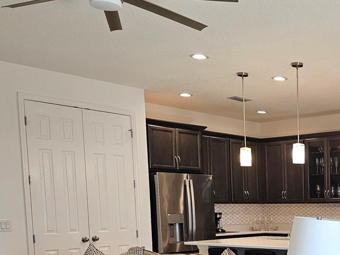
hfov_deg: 32.3
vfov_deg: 26.2
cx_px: 364
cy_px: 251
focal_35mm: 53
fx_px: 521
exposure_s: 1/120
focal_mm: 6.3
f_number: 1.7
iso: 160
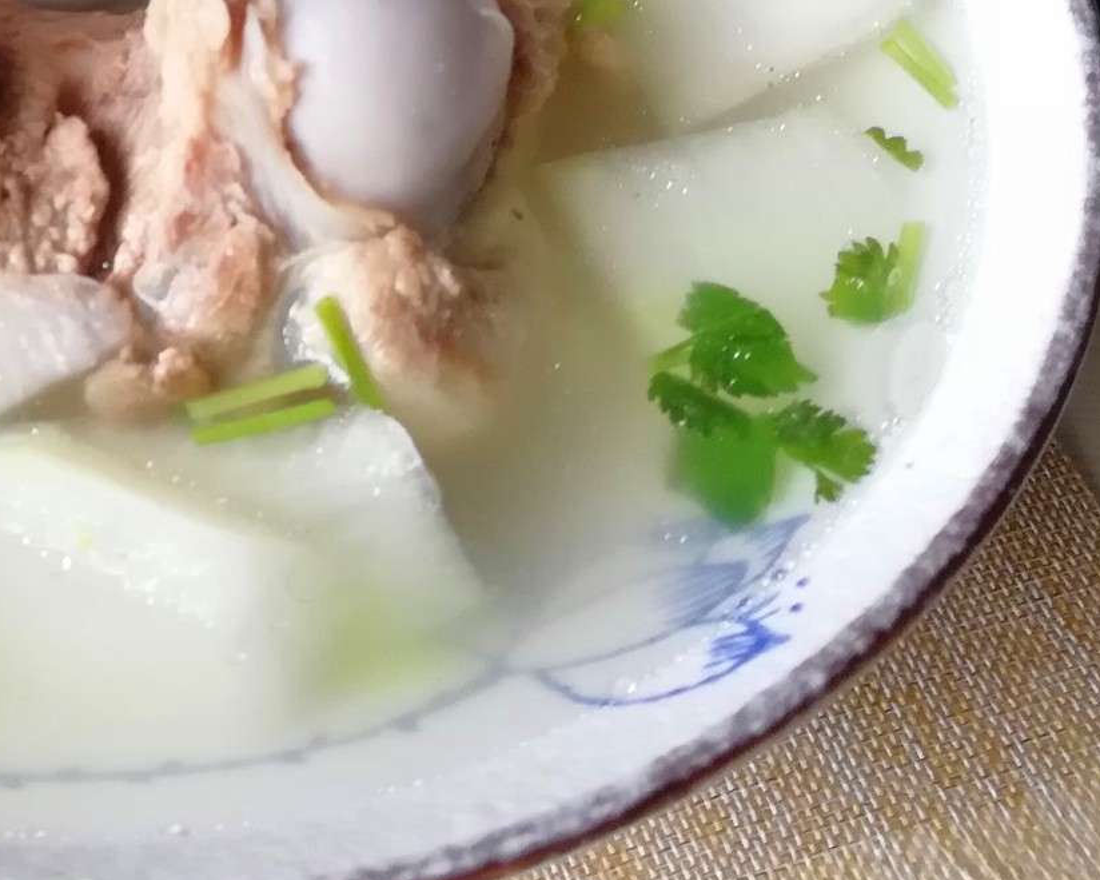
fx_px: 2083
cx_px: 103
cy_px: 17
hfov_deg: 28.4
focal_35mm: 64
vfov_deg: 23.0
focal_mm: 3.83
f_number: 1.8
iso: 125
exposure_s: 1/50
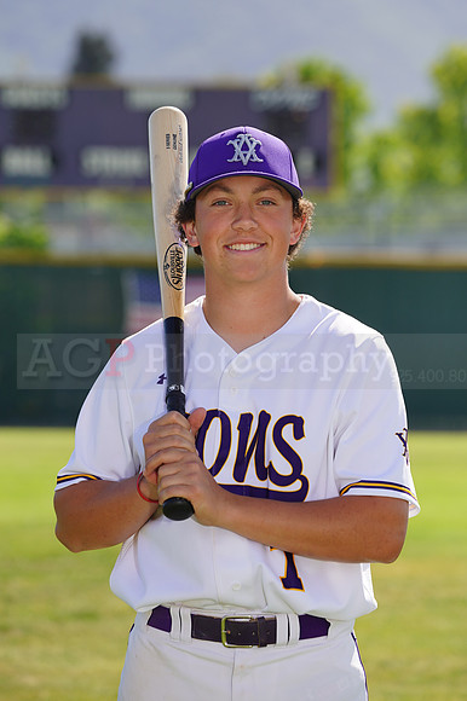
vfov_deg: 8.1
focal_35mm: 253
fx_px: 4928
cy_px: 350
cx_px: 234
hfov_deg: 5.4
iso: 100
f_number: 8
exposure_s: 1/250
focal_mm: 253
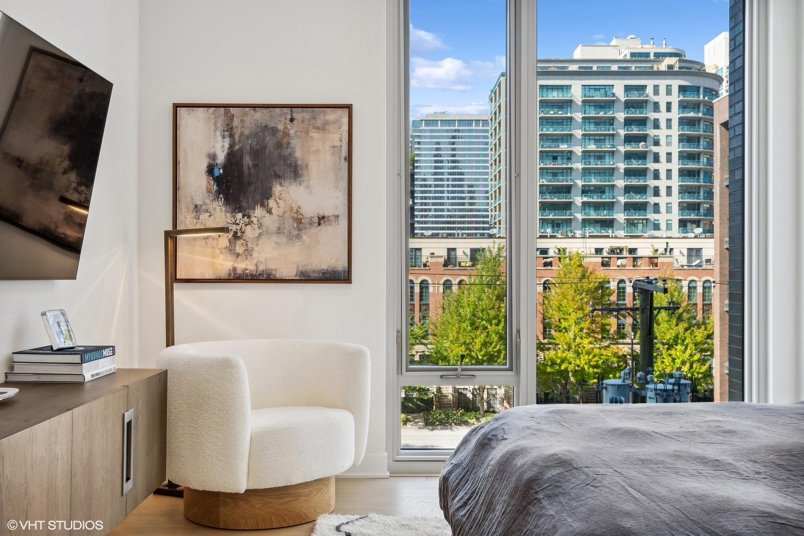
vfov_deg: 36.9
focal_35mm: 36
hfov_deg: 53.1
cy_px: 268
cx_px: 402
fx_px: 804
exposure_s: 1/40
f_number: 7.1
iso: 320
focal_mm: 24
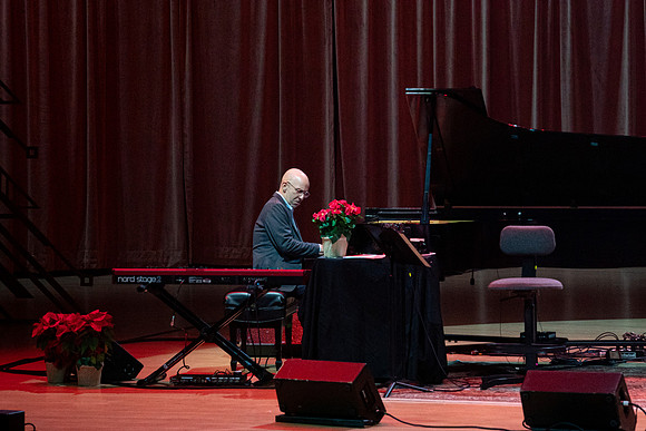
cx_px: 298
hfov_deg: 7.5
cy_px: 183
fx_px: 4938
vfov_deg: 5.0
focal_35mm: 275
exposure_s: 1/250
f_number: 6.3
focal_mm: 200
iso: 2500
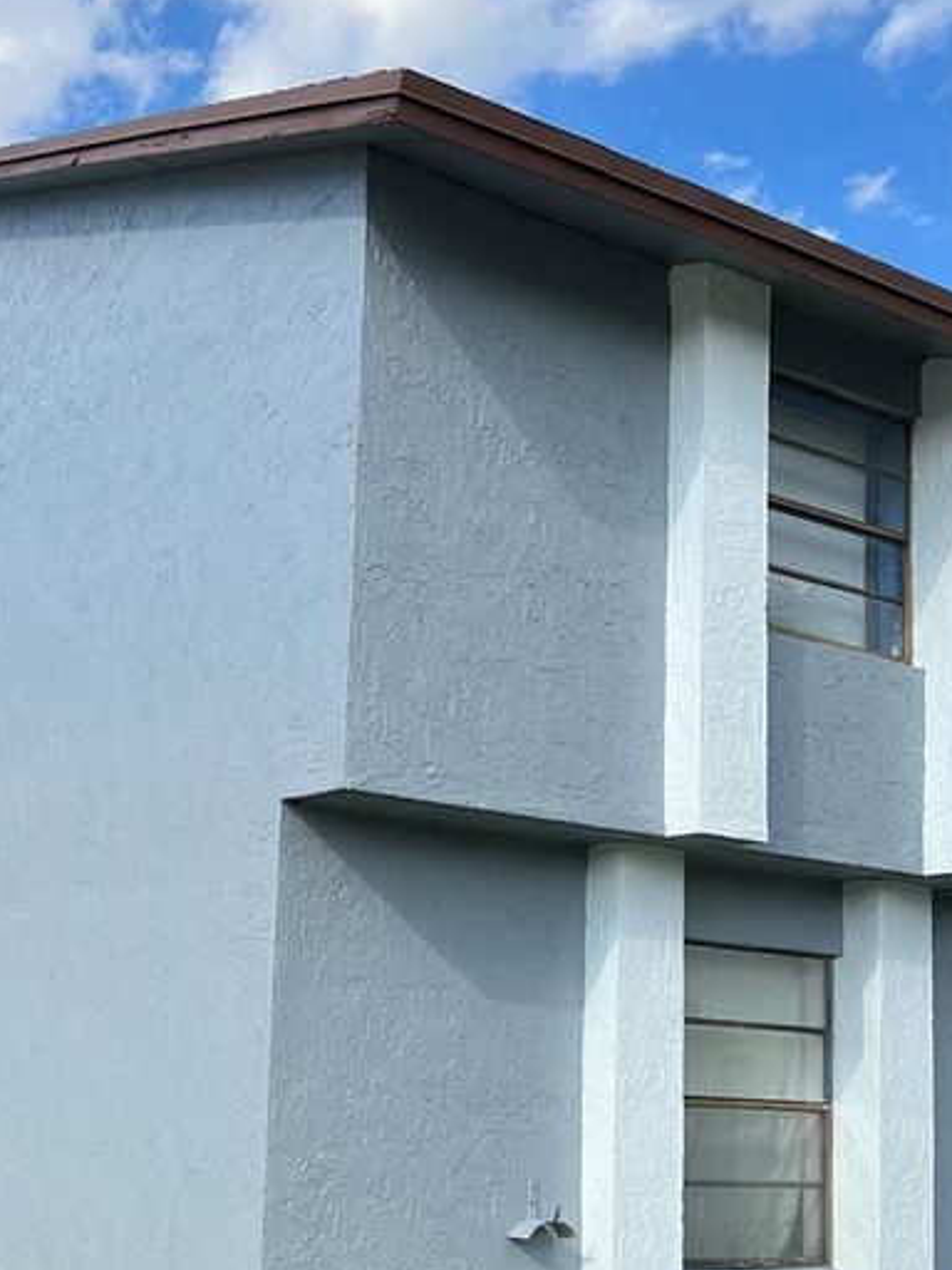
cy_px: 904
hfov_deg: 31.8
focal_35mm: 44
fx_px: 1613
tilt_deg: +5.0
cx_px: 161
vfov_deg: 42.0
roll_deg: -2.7
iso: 50
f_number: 1.5
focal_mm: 5.7
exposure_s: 1/3571
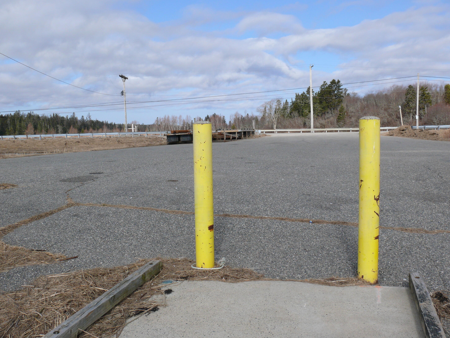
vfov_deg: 39.7
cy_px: 167
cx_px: 225
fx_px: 468
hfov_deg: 51.4
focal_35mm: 36
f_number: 6.3
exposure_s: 1/500
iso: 100
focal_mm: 7.4
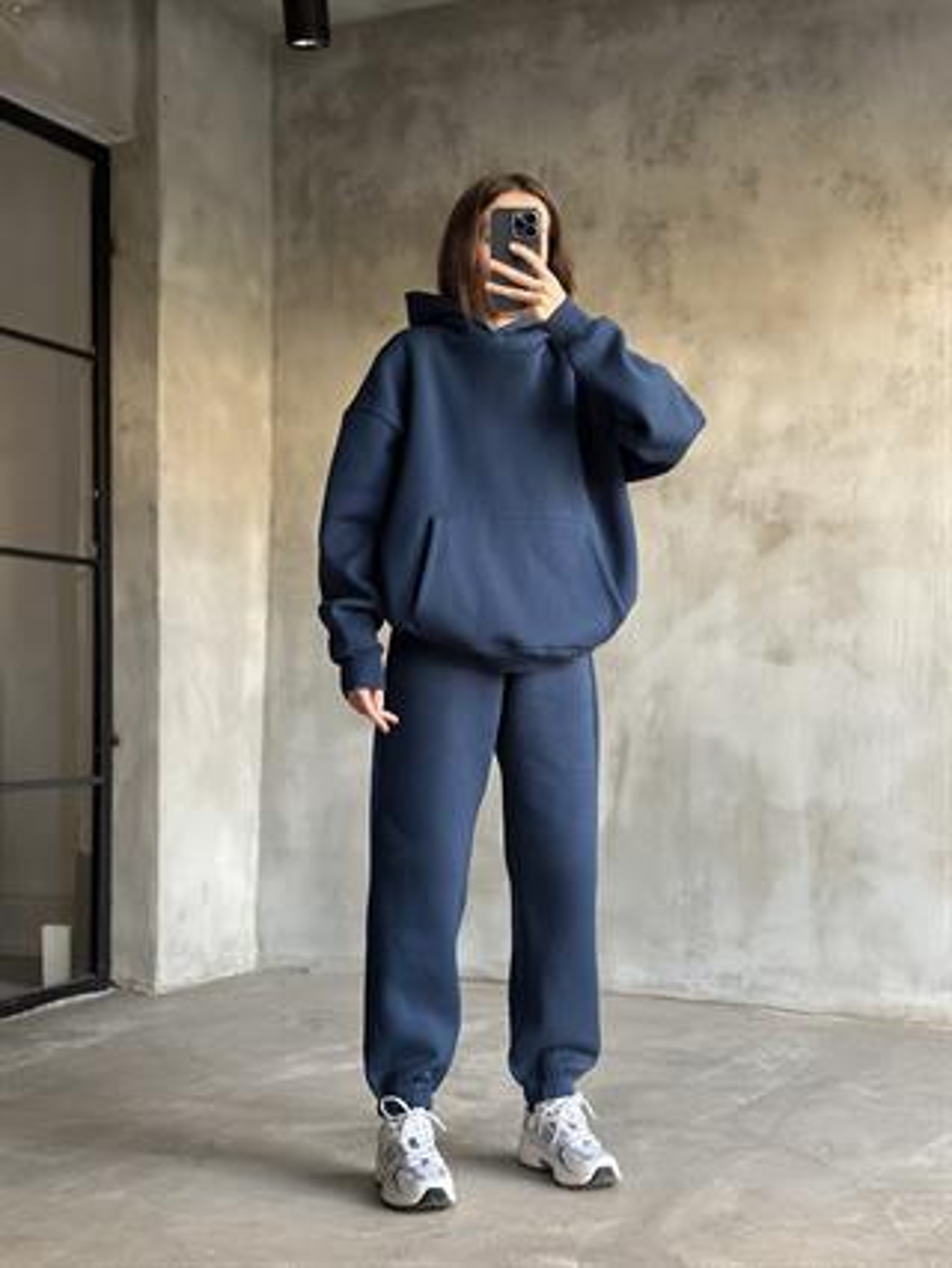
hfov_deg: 30.3
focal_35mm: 48
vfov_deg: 39.6
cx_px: 476
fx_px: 1758
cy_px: 634
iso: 400
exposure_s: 1/55
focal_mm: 6.86
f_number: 1.78
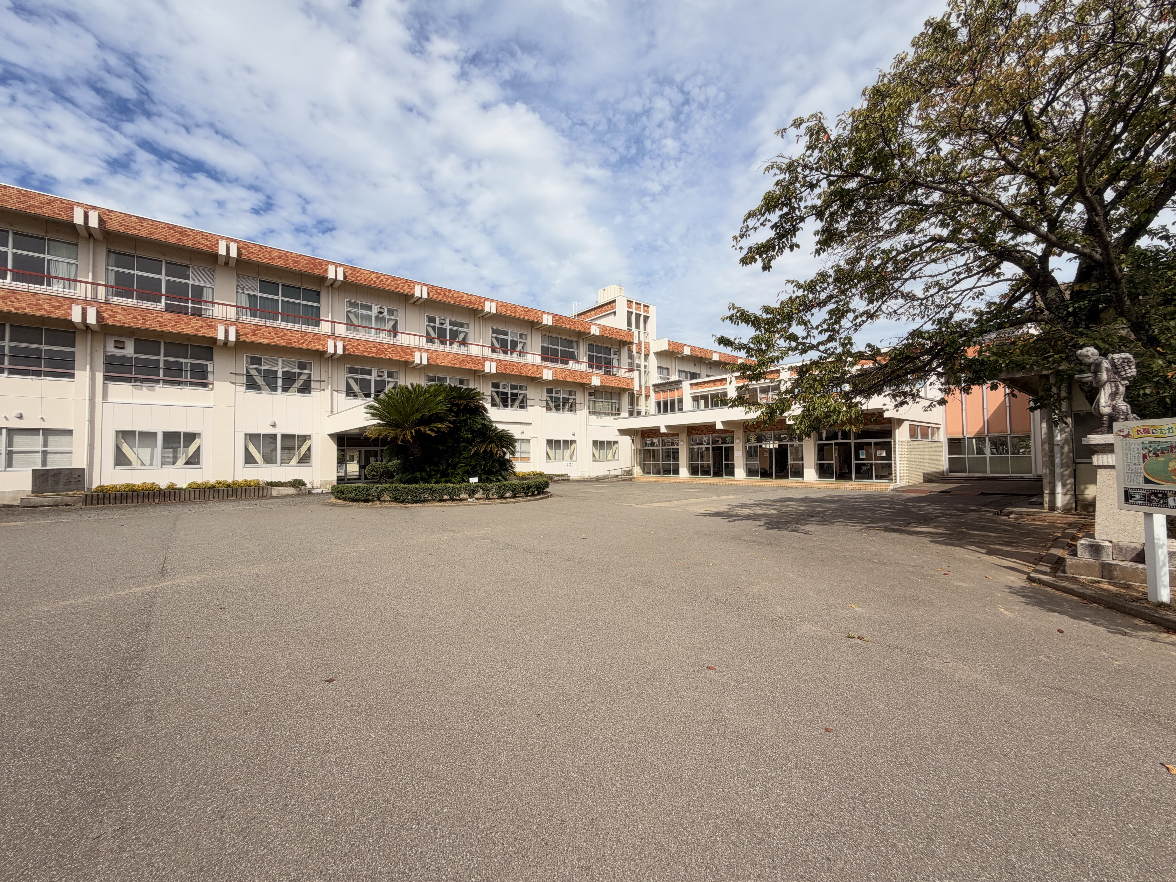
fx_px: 476
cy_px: 441
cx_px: 588
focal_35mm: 14
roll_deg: +0.3
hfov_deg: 102.1
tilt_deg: +2.1
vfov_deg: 85.7
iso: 20
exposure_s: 1/1312
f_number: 2.2
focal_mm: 2.22
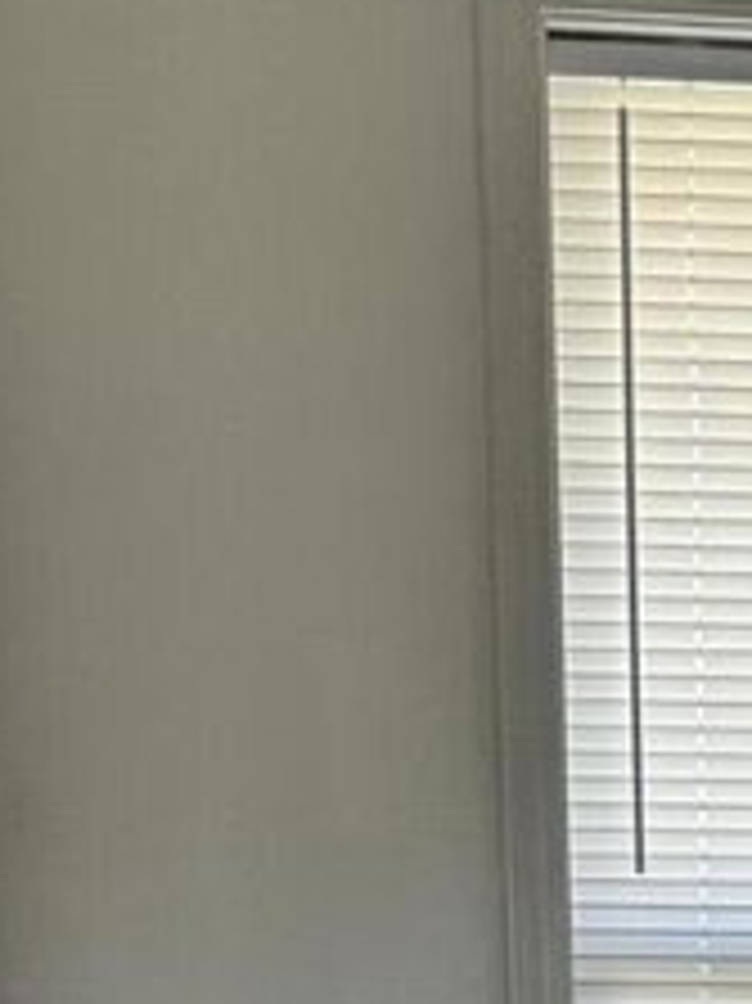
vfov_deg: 12.3
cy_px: 2382
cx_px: 919
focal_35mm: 129
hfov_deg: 11.2
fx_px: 3740
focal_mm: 6.86
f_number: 1.78
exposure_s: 1/121
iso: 125
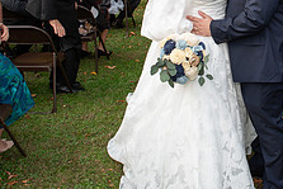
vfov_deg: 20.7
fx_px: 503
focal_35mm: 64
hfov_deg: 30.5
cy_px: 12
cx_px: 236
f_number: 6.3
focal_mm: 24
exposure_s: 1/200
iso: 400
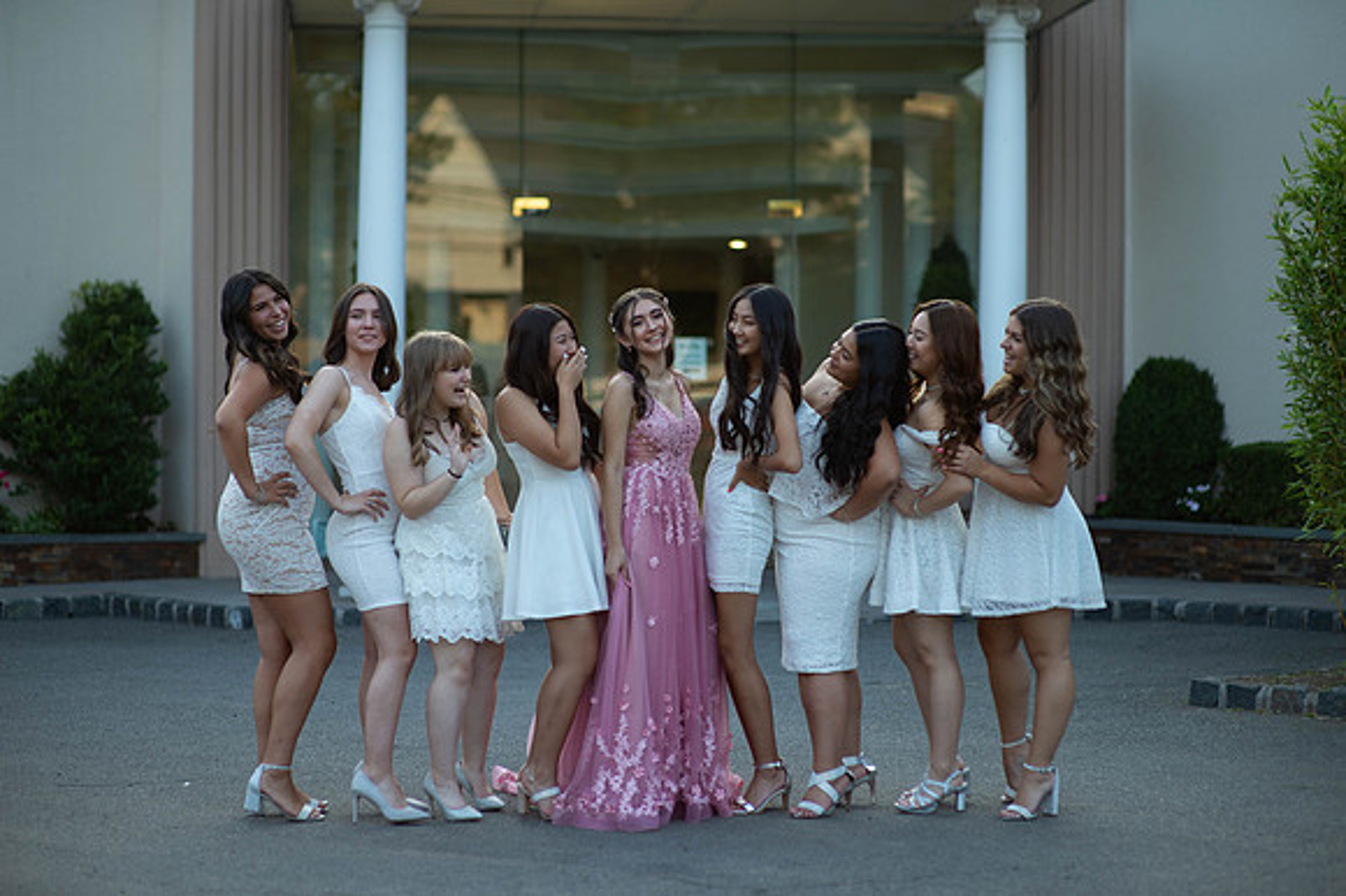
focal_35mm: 85
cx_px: 673
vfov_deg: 16.1
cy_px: 448
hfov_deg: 23.9
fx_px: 3176
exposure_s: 1/1000
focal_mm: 85
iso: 250
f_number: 2
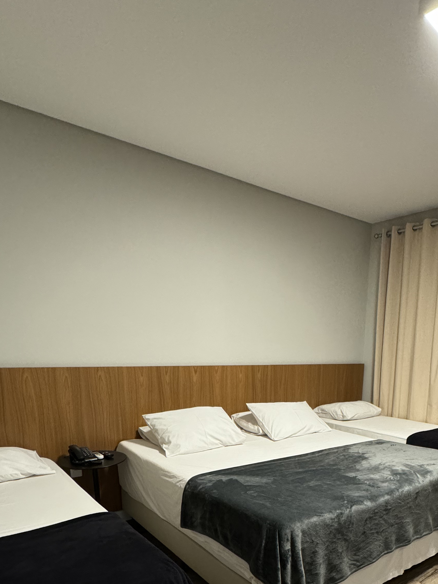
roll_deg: -0.1
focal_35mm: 25
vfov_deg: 64.5
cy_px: 450
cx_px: 286
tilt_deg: -14.5
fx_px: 422
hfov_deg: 54.0
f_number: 2.2
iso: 500
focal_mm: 2.22
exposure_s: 1/60
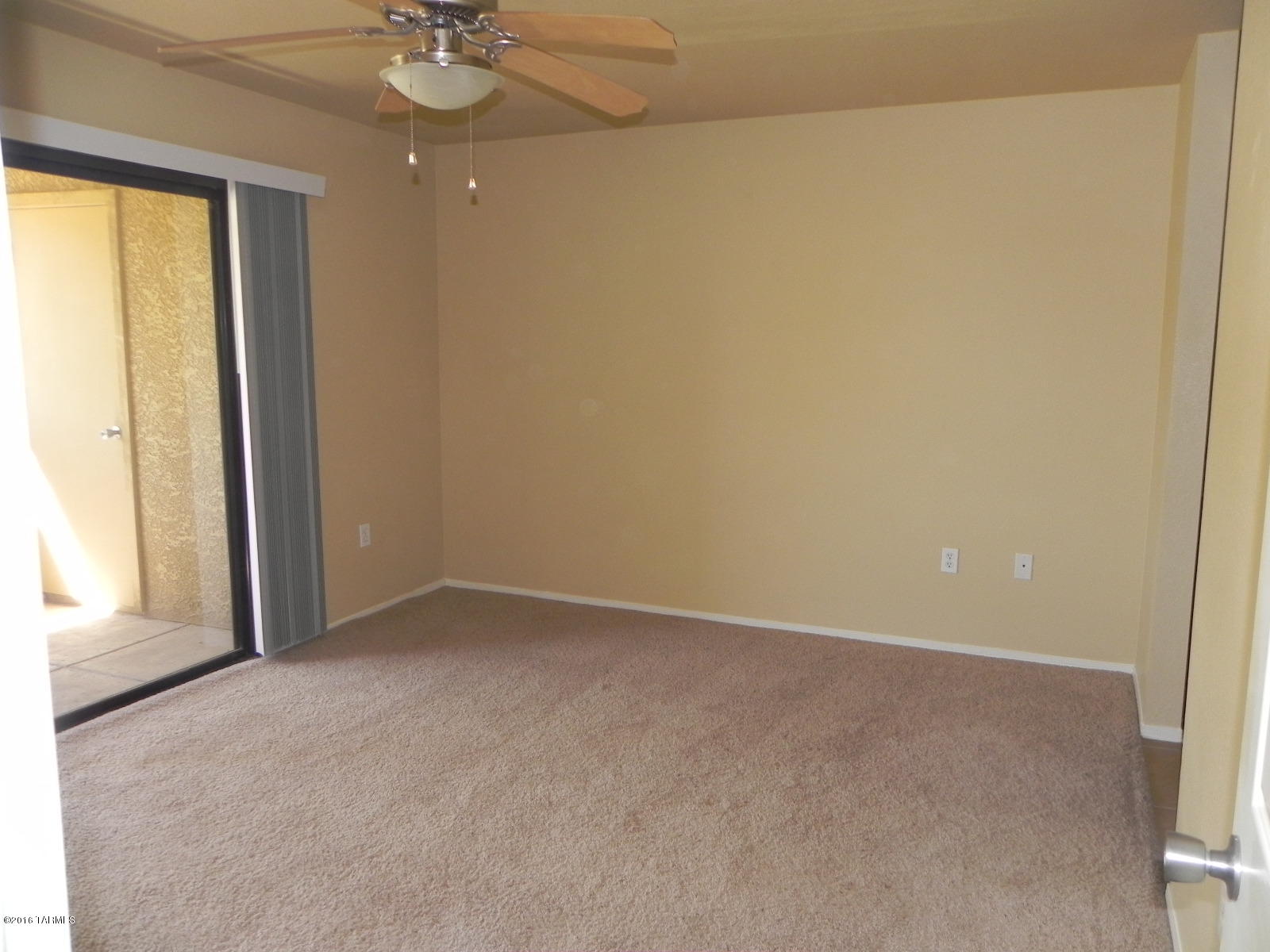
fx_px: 954
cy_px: 476
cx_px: 635
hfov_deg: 67.3
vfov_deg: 53.1
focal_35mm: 26
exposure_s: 1/30
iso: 200
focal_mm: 4.6
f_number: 2.8
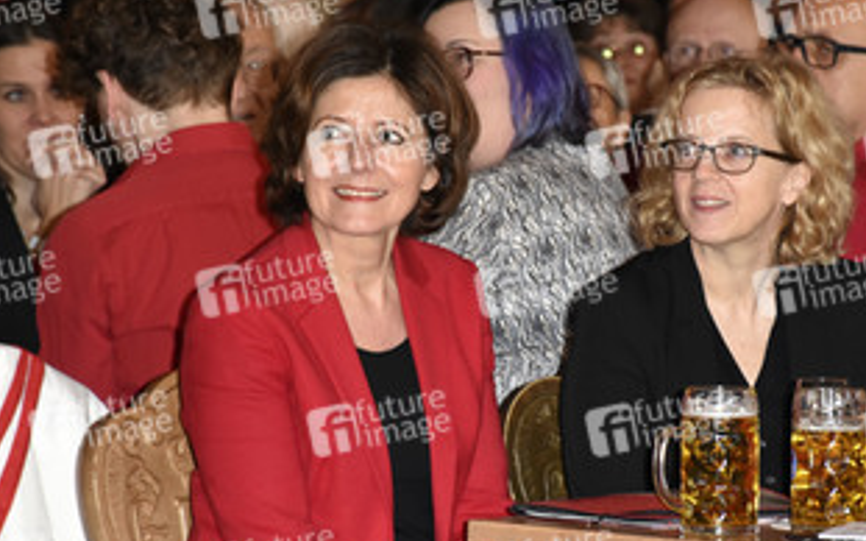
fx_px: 7312
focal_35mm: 310
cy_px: 354
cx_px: 583
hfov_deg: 6.8
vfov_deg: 4.2
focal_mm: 140
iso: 1600
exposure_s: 1/60
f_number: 6.3
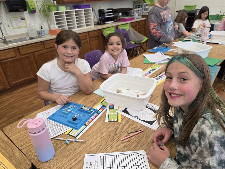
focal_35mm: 23
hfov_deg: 73.9
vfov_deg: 58.9
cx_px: 112
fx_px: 149
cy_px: 84
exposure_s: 1/120
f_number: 1.4
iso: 100
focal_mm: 6.5
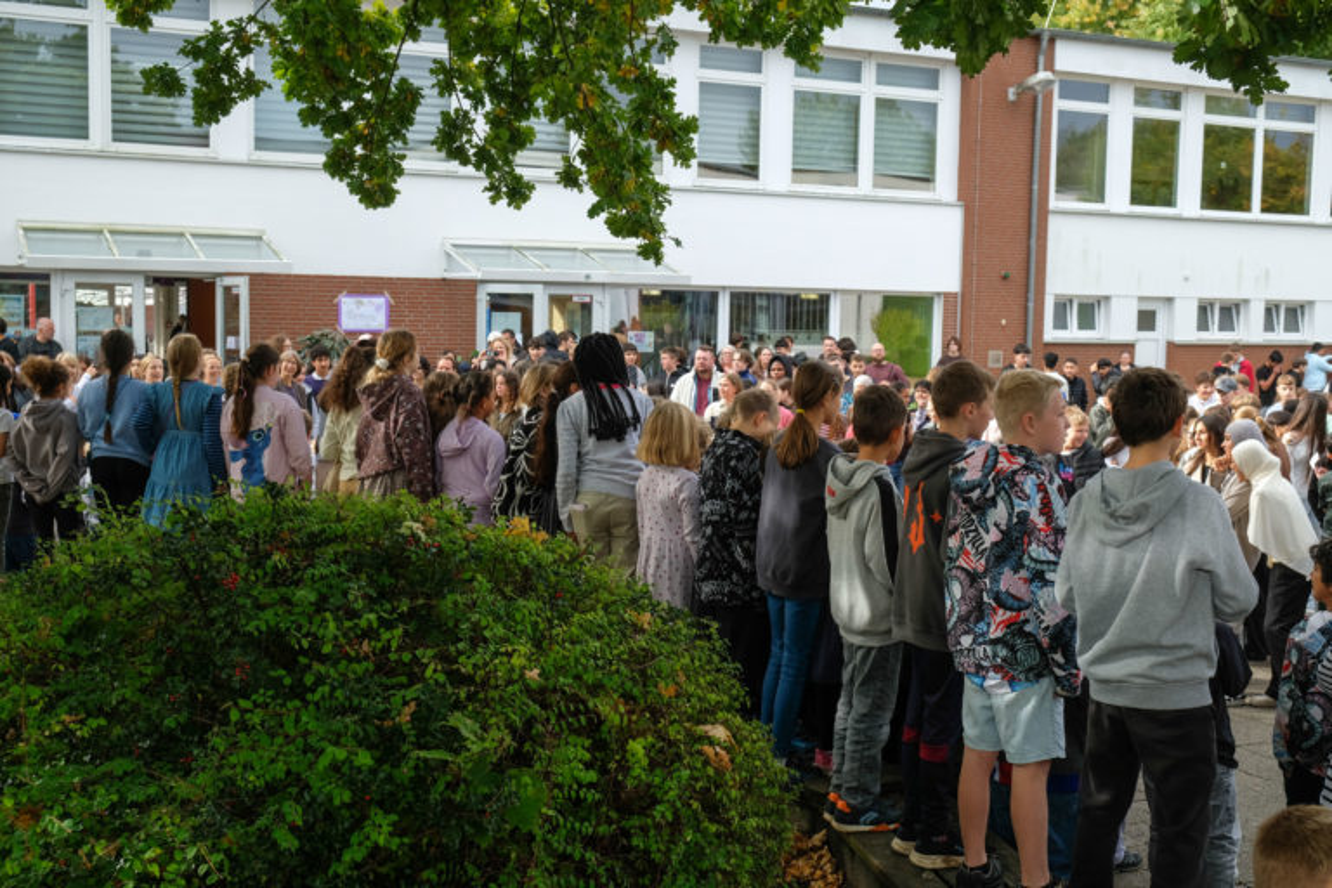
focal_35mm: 42
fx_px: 1554
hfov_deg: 46.4
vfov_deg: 31.9
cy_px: 444
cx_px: 666
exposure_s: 1/140
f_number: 5
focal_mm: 27.7
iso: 200
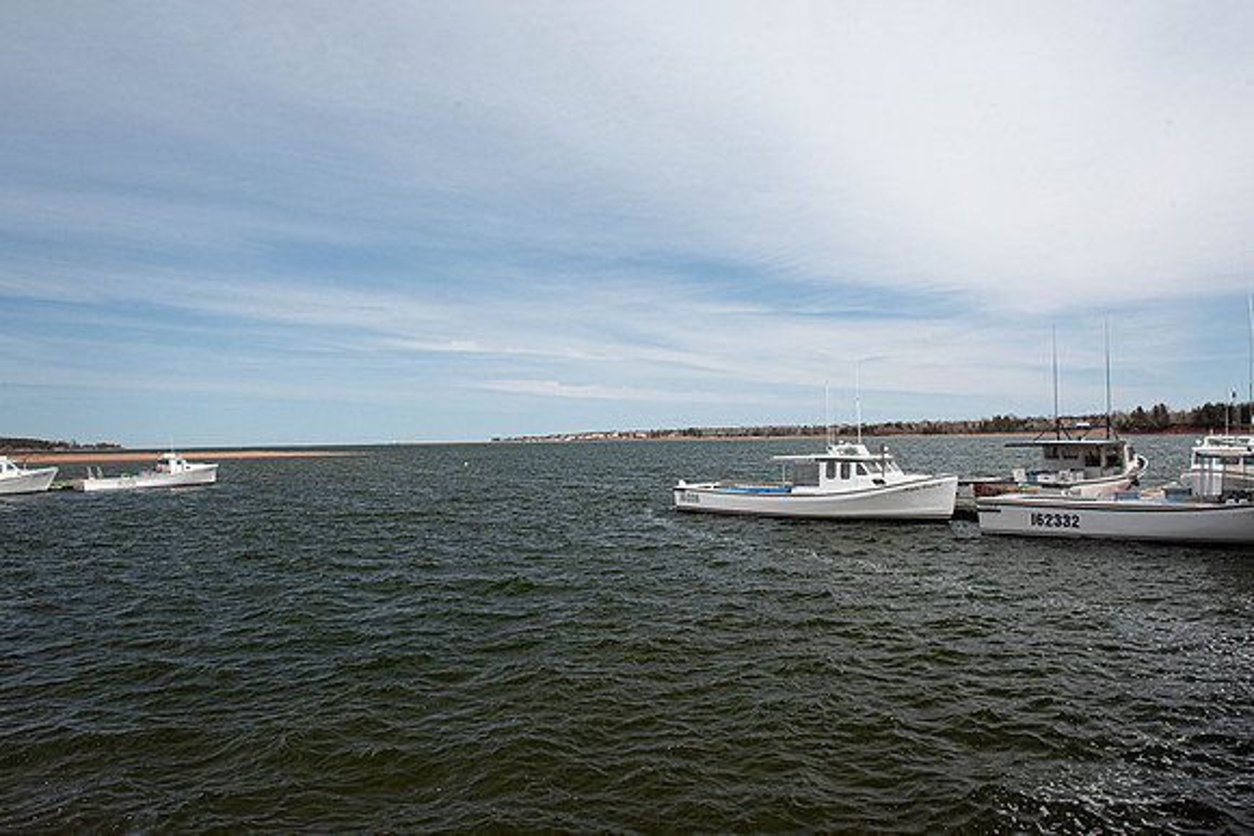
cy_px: 418
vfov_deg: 53.2
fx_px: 836
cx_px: 627
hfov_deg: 73.7
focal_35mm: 24
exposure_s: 1/500
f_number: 11
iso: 400
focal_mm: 24
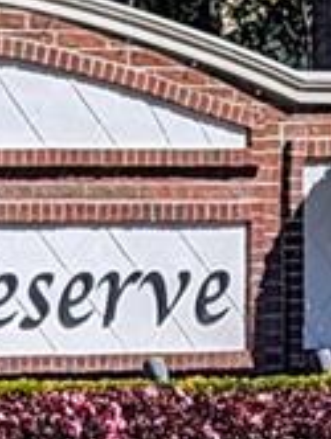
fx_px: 4502
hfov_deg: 4.2
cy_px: 381
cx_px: -52
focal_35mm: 354
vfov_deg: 5.6
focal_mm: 6.9
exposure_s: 1/1984
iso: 20
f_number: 1.68
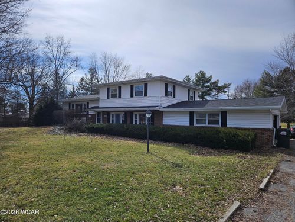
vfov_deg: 58.9
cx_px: 148
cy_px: 111
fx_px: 196
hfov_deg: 73.9
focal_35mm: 23
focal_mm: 5.4
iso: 25
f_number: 1.8
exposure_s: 1/3737
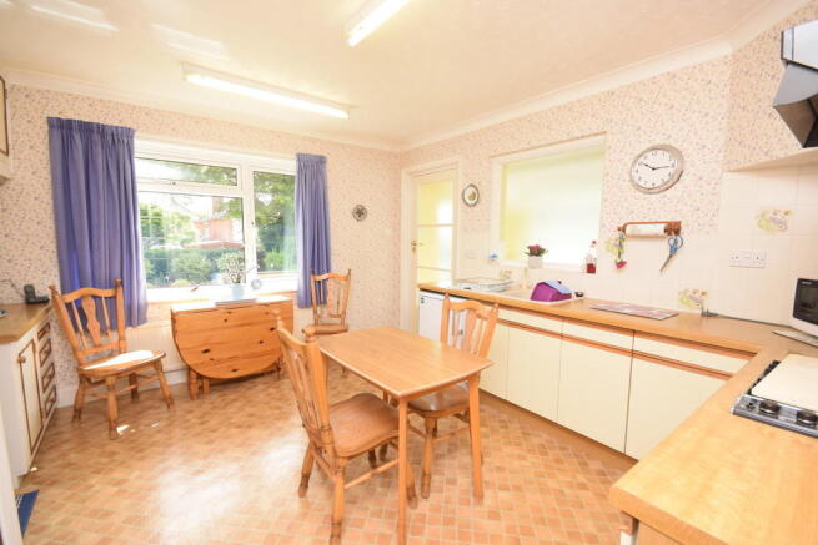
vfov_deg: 77.4
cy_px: 272
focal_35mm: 15
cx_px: 409
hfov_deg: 100.4
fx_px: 341
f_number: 9
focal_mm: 10
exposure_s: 1/125
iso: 800
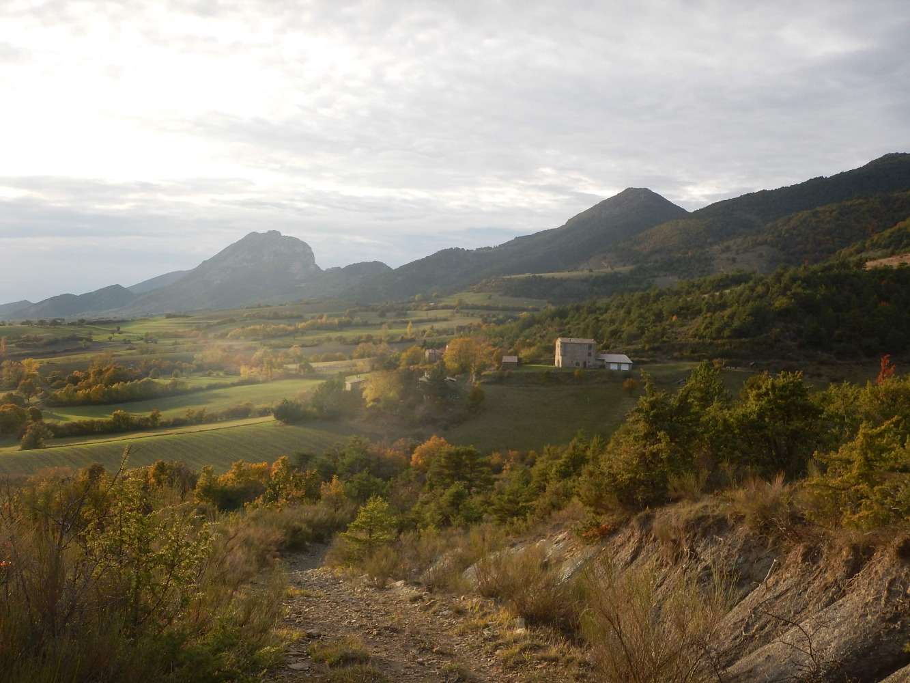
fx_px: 1157
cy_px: 342
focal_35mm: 44
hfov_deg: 42.9
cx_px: 455
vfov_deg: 32.9
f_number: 4.3
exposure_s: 1/200
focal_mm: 7.8
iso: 125
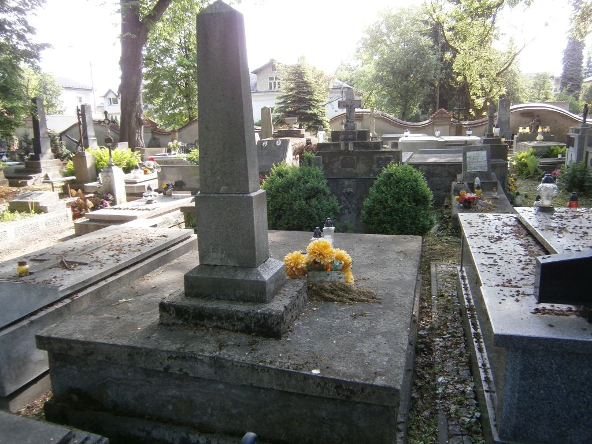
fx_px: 445
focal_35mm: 26
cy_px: 222
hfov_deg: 67.3
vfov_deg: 53.1
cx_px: 296
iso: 80
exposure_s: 1/80
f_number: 2.8
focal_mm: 4.7
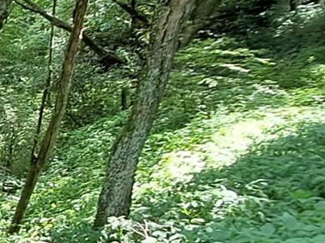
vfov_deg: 17.3
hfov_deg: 17.8
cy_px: 166
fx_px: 798
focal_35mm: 85
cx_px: -285
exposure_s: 1/60
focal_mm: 1.64
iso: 40
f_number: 2.2
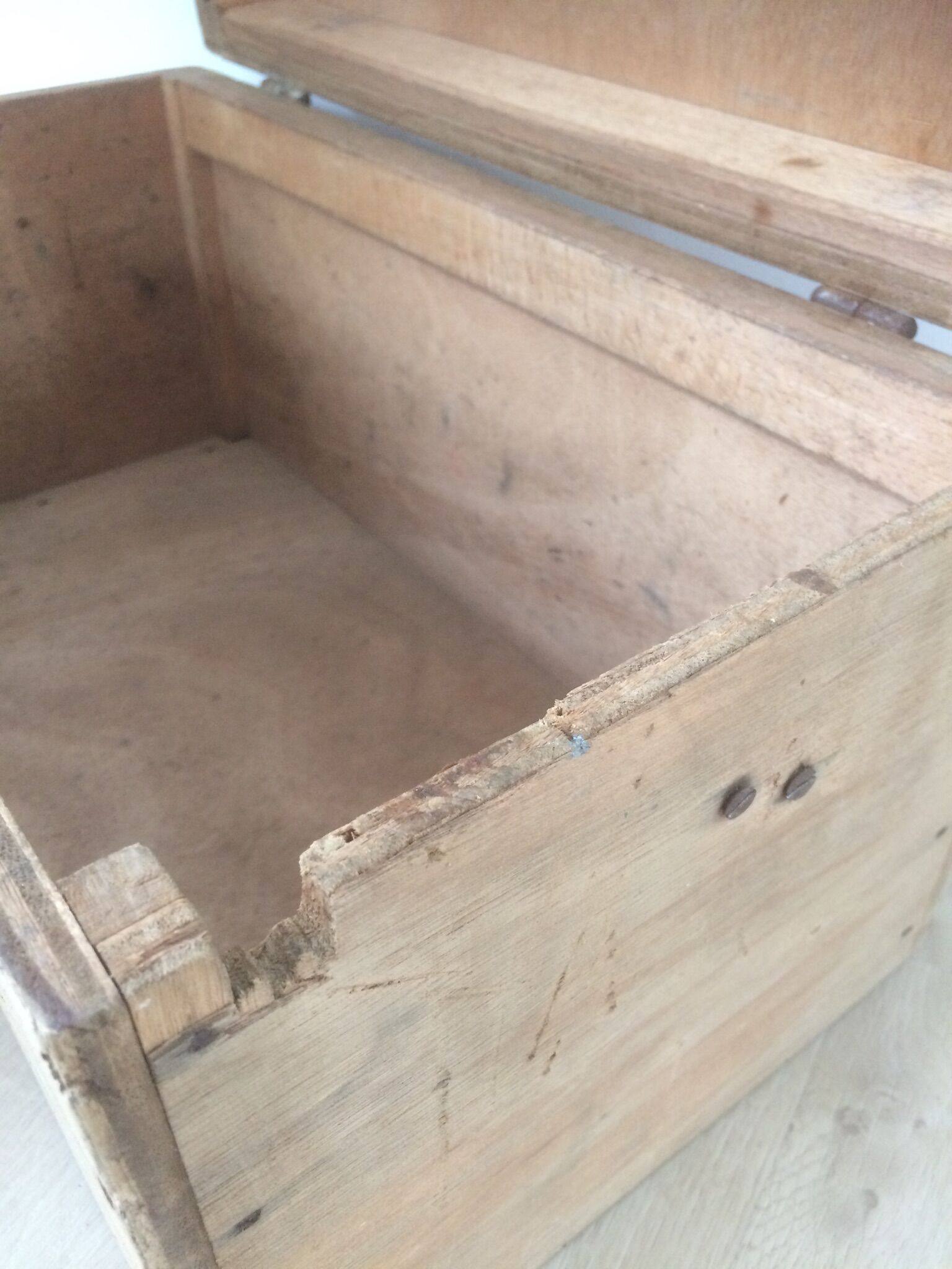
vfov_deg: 61.7
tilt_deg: -38.9
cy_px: 634
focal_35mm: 29
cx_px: 476
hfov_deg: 48.2
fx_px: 1063
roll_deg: +2.4
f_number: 2.2
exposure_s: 1/33
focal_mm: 4.15
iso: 200
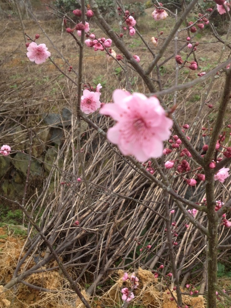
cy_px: 164
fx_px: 472
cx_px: 154
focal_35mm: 53
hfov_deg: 27.4
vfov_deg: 36.2
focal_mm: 4.28
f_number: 2.4
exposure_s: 1/216
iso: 64
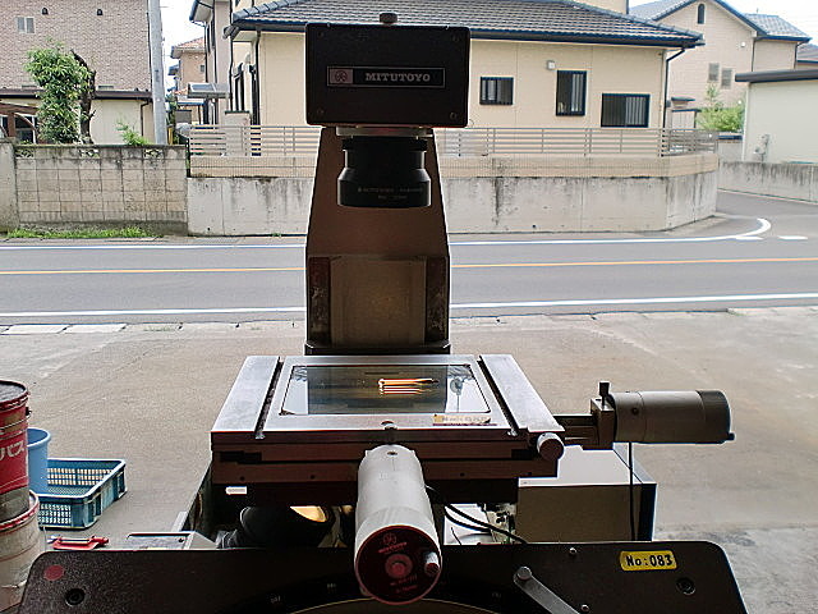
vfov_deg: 40.7
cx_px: 409
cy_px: 307
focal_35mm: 35
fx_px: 827
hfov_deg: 52.6
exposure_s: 1/100
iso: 64
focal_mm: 6.3
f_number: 3.1
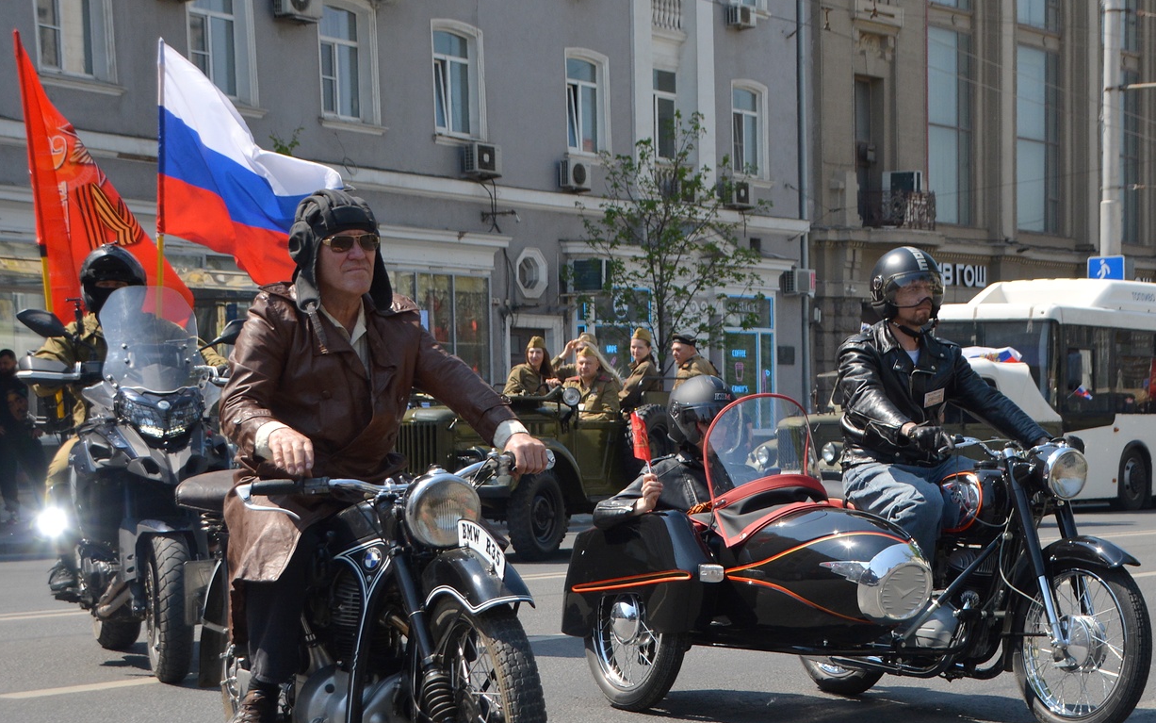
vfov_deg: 18.3
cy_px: 465
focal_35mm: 71
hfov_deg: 28.9
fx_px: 2237
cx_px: 672
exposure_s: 1/1600
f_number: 6.3
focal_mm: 38
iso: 400
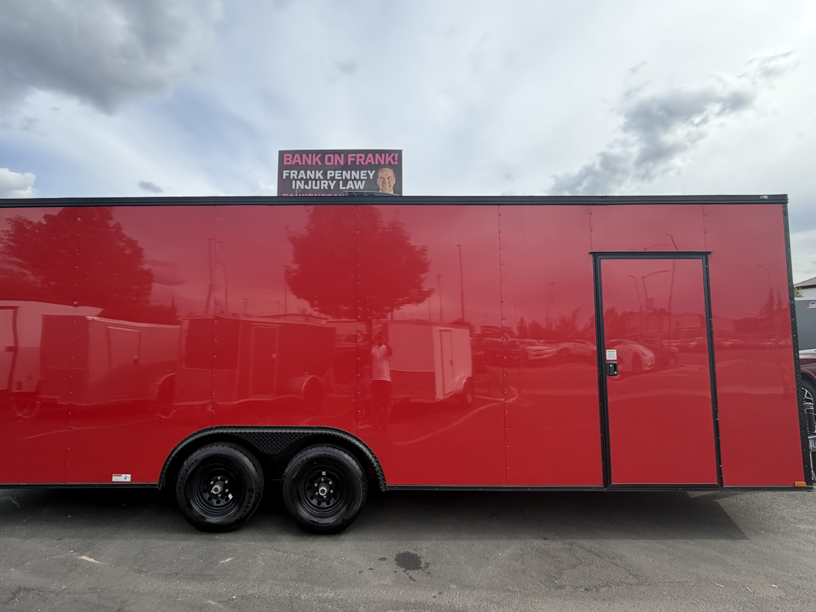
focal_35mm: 18
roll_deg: -0.9
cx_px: 372
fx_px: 424
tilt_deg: +3.6
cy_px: 304
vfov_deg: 71.6
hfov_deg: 87.5
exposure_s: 1/395
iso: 50
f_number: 2.2
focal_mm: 2.22
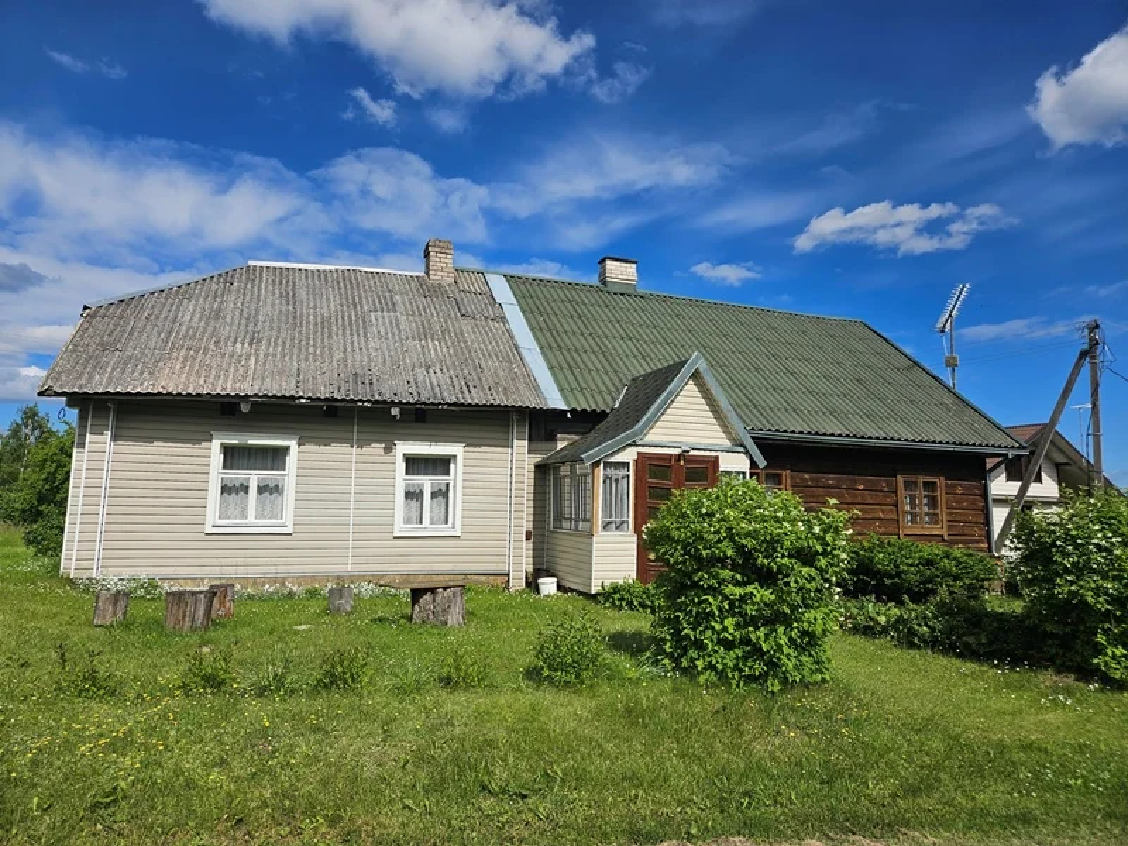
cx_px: 564
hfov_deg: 73.9
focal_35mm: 23
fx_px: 749
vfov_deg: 58.9
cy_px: 423
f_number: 1.8
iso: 25
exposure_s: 1/3768
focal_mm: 5.4
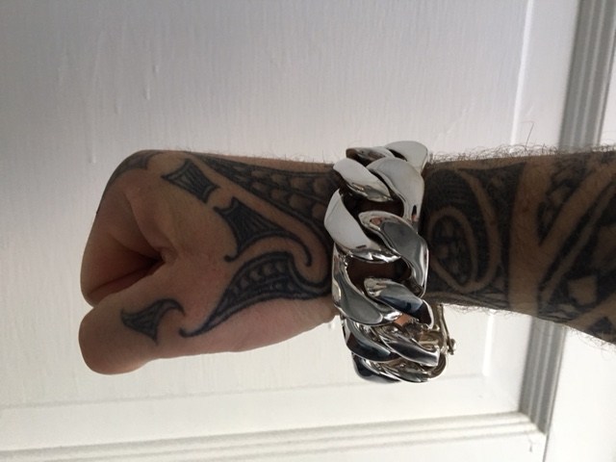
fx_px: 516
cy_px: 231
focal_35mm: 29
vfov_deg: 48.2
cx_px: 308
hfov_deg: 61.7
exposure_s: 1/33
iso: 160
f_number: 2.2
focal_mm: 4.15
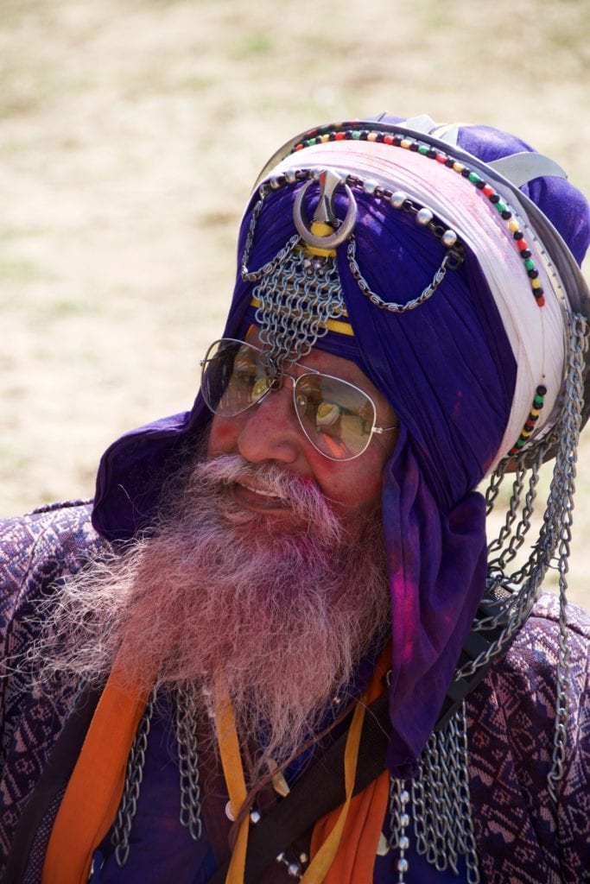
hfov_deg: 5.9
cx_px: 295
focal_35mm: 232
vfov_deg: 8.9
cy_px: 442
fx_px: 5713
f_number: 6
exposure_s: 1/320
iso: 200
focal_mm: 155
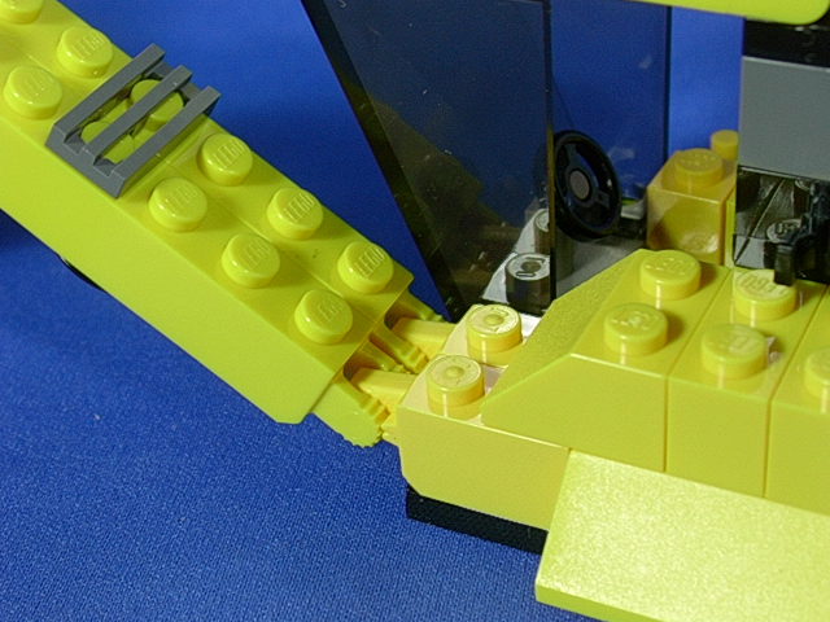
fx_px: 1798
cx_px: 415
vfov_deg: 19.6
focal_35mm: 75
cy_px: 311
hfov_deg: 26.0
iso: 70
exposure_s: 1/10.9
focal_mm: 11.3
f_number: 3.8
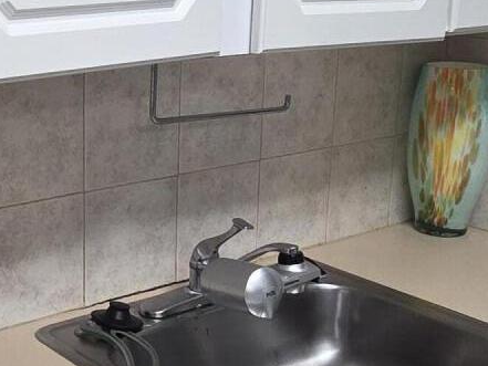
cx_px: 56
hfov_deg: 31.3
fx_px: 832
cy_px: 180
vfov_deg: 24.8
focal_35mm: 59
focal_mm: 2.2
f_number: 2.2
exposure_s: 1/60
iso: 250
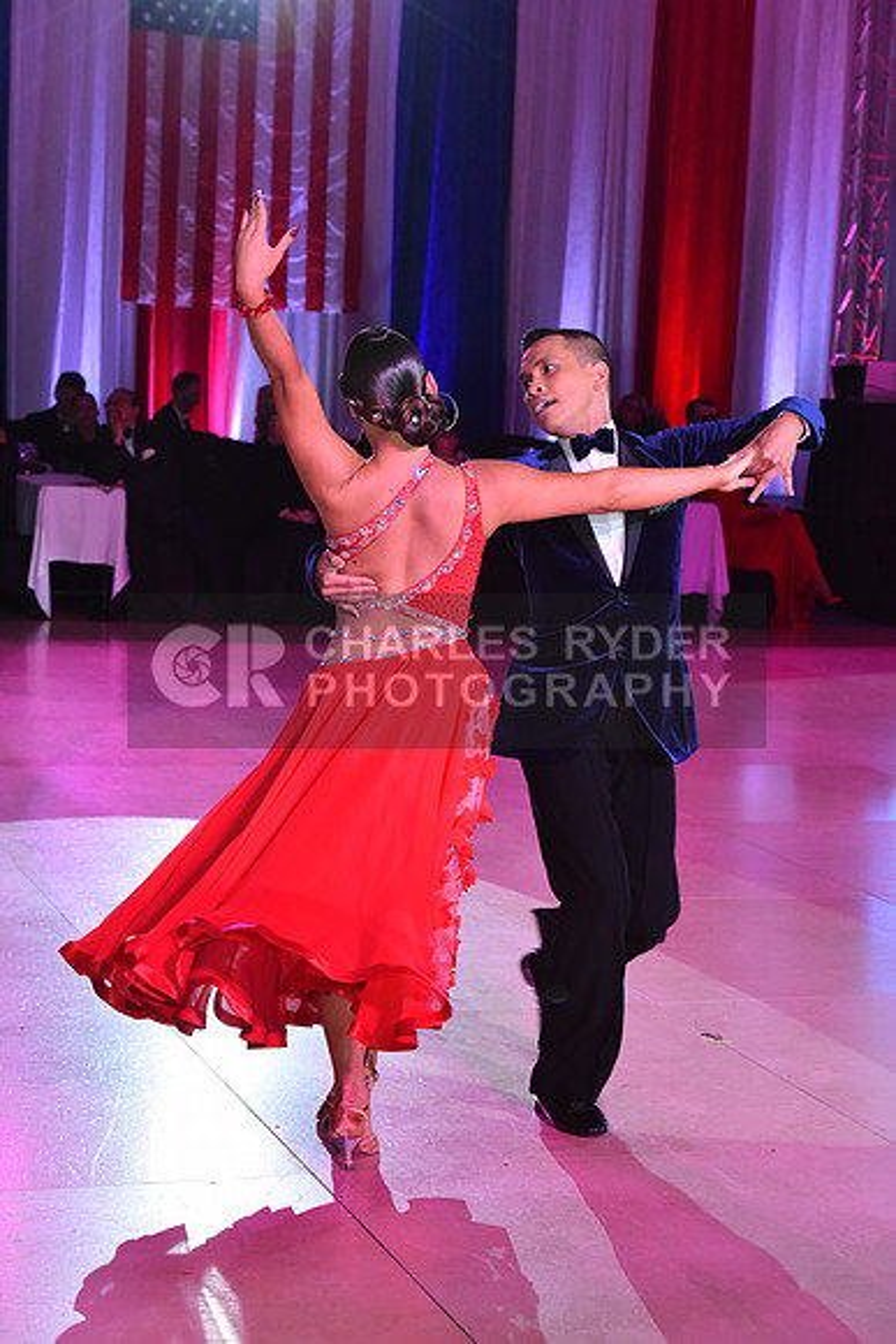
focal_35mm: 78
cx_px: 448
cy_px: 672
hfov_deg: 17.5
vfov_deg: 26.0
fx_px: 2910
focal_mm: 78
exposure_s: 1/320
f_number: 6.3
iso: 2500
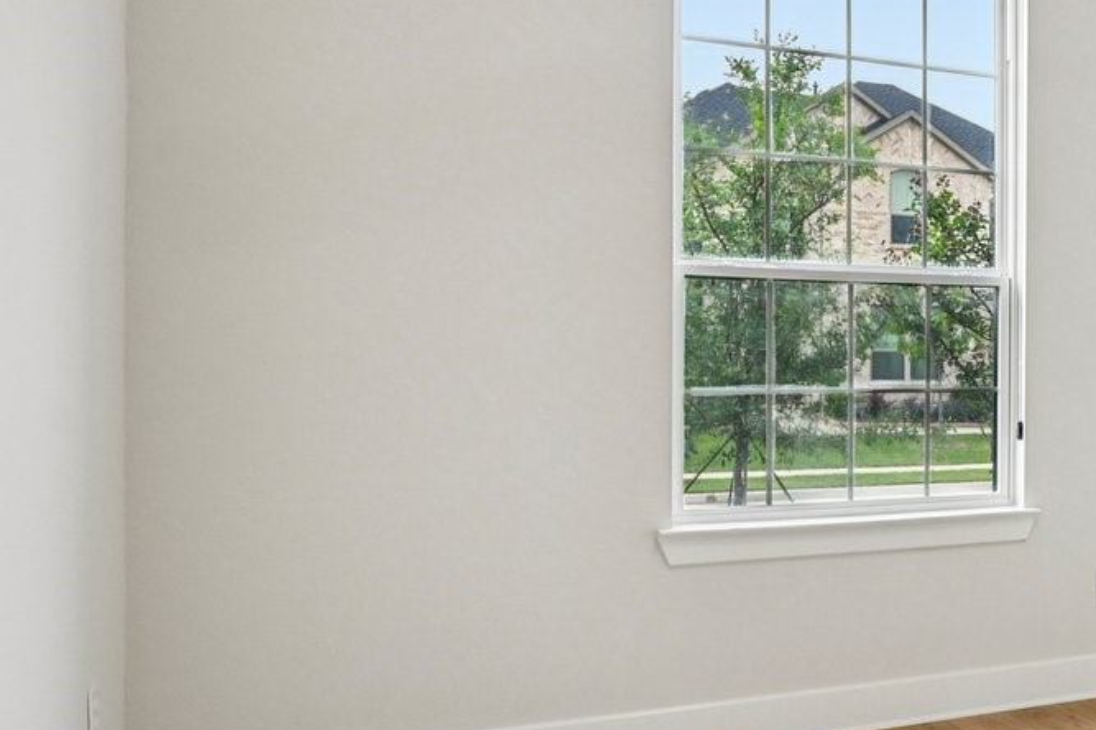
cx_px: 1288
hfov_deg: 36.2
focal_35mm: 43
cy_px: 376
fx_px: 1308
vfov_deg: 31.2
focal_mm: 14
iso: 250
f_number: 9
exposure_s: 1/50
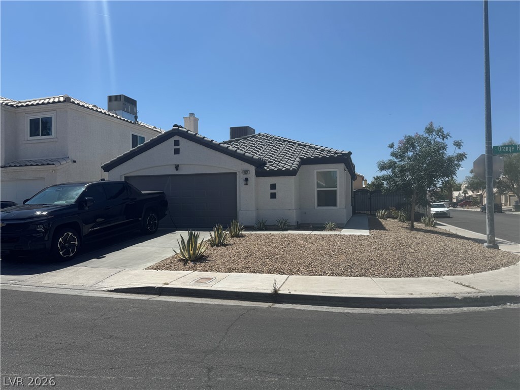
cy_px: 195
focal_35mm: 24
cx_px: 260
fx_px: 361
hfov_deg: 71.6
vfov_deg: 56.8
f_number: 1.78
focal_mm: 6.76
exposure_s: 1/7092
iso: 80
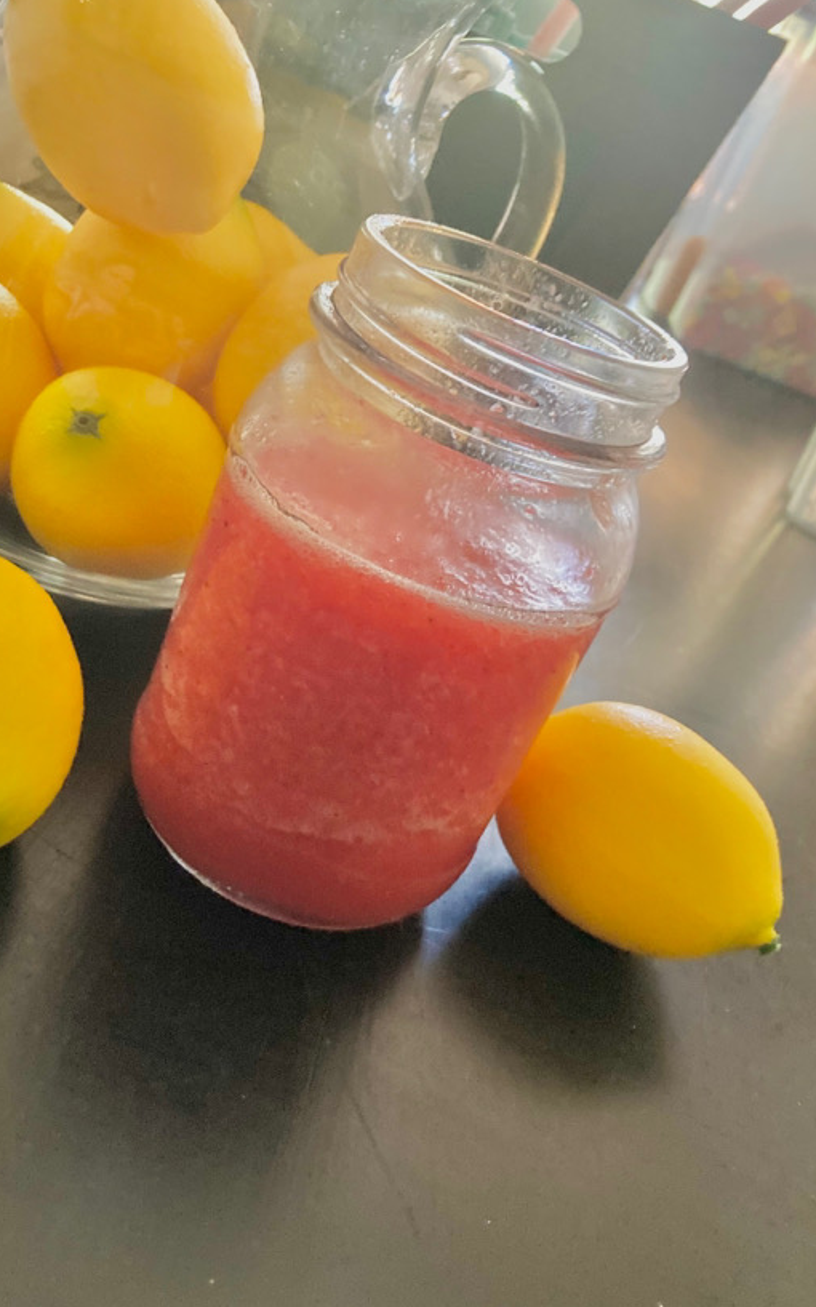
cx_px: 349
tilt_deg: -28.9
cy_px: 636
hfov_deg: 40.5
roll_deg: -22.8
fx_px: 1104
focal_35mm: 31
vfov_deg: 61.2
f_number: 1.8
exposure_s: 1/30
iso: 640
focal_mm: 3.99
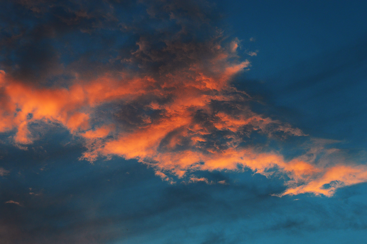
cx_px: 184
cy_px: 122
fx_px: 764
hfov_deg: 27.0
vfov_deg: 18.1
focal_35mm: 75
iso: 800
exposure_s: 1/125
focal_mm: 50
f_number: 11
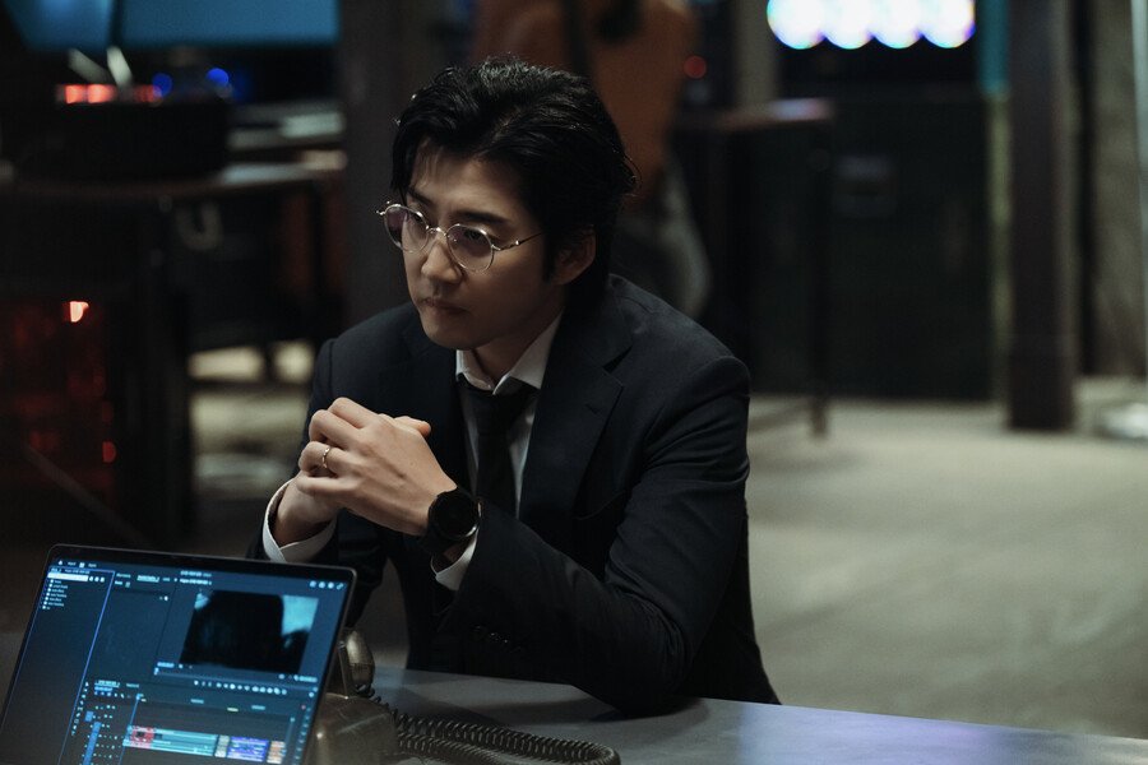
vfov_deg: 12.0
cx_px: 574
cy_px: 382
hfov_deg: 17.9
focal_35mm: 114
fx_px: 3635
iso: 3200
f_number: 3.2
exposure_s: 1/100
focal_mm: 114
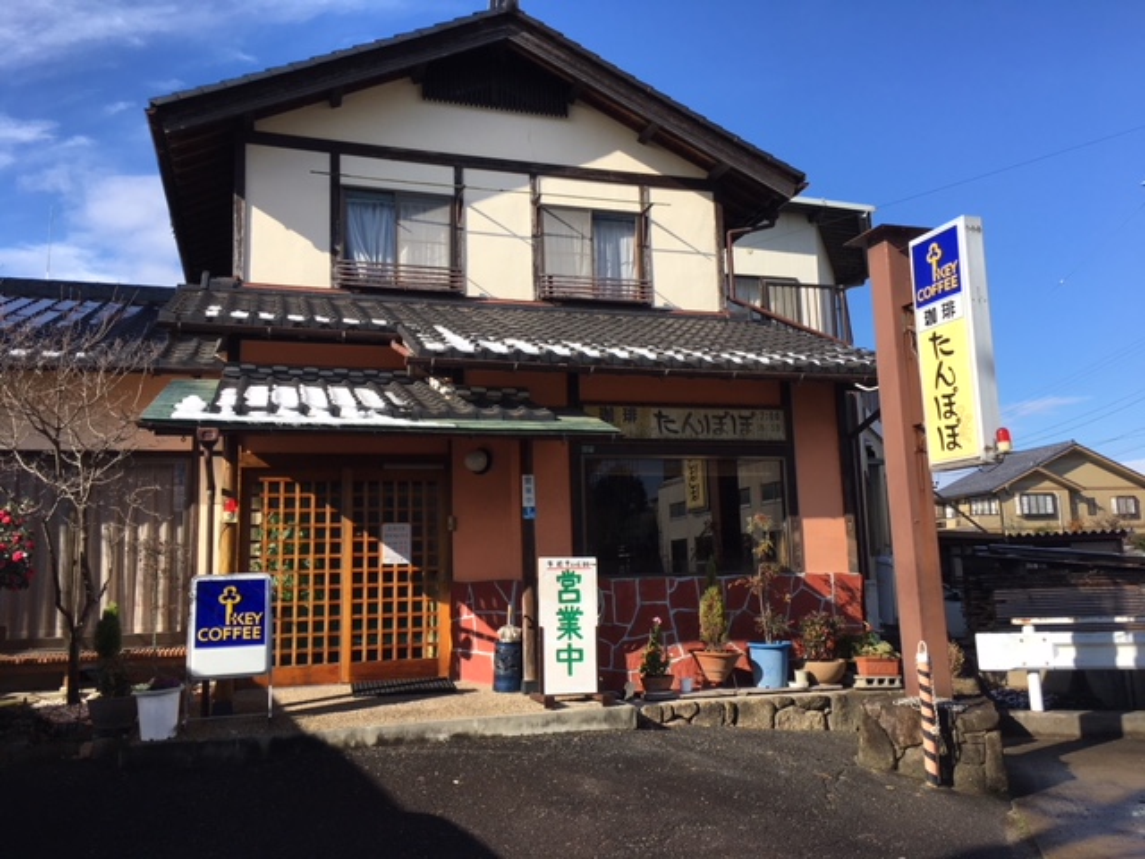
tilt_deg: +11.9
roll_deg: +0.3
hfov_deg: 61.7
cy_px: 430
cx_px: 572
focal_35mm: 29
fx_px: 959
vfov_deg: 48.2
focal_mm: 4.15
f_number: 2.2
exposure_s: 1/1479
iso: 25
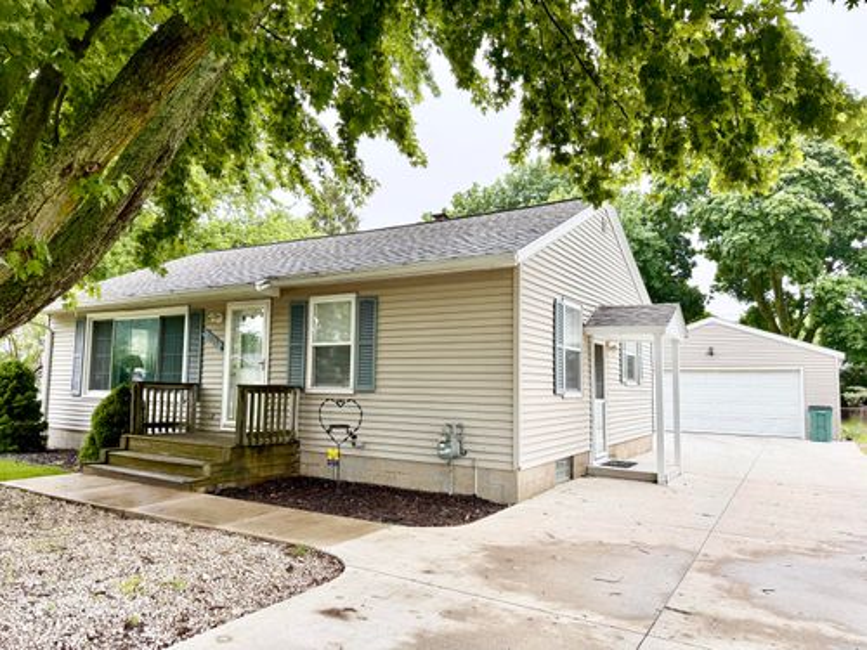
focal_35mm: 24
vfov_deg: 56.8
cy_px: 325
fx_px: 601
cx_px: 434
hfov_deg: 71.6
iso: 100
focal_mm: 6.76
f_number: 1.78
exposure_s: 1/1230
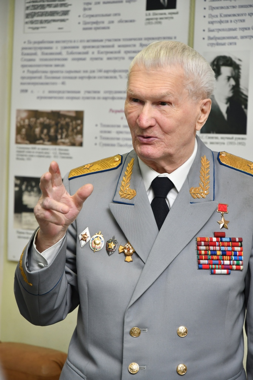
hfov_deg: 13.8
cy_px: 190
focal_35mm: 99
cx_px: 126
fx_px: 1043
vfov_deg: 20.6
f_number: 4.5
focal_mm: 66
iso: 800
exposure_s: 1/200
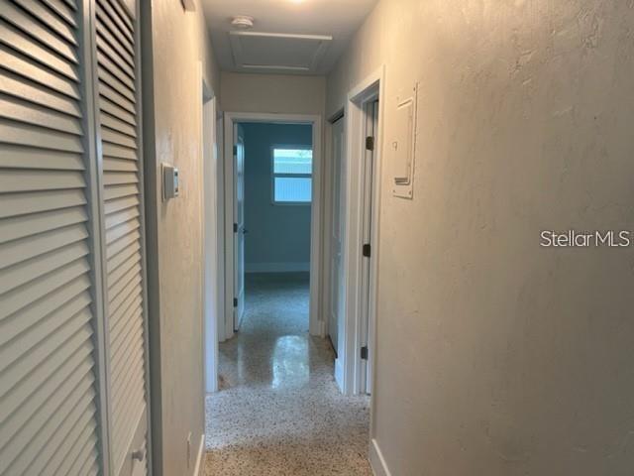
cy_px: 238
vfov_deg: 53.1
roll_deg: -1.4
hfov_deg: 67.3
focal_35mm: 26
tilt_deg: -6.9
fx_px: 476
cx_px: 317
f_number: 1.6
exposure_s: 1/60
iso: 64
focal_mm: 5.1
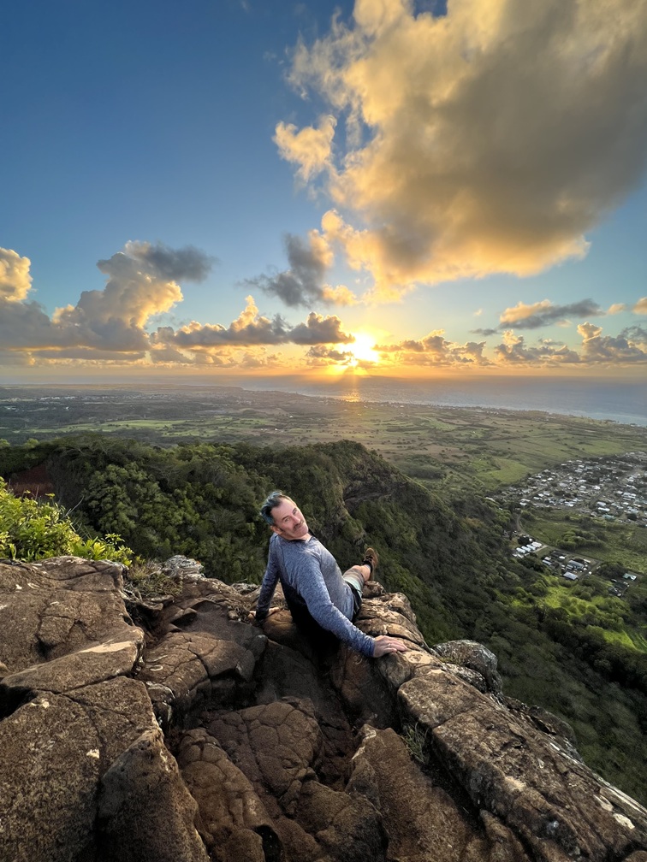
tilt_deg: -9.8
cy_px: 431
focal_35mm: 13
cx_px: 324
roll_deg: +0.4
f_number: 1.8
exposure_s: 1/511
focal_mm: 1.57
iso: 32
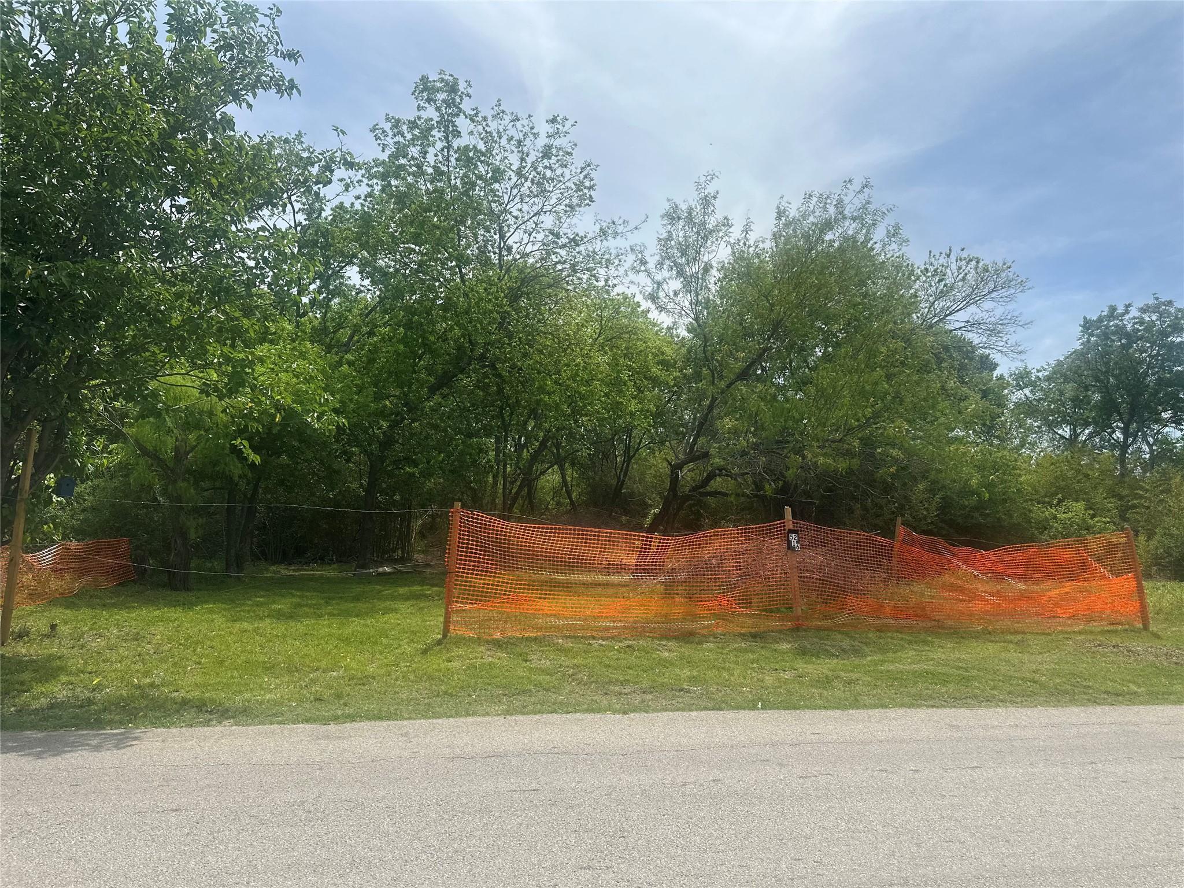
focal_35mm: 24
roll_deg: -1.3
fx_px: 821
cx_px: 592
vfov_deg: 56.8
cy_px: 444
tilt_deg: +5.8
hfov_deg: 71.6
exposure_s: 1/5848
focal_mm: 6.86
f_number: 1.78
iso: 80
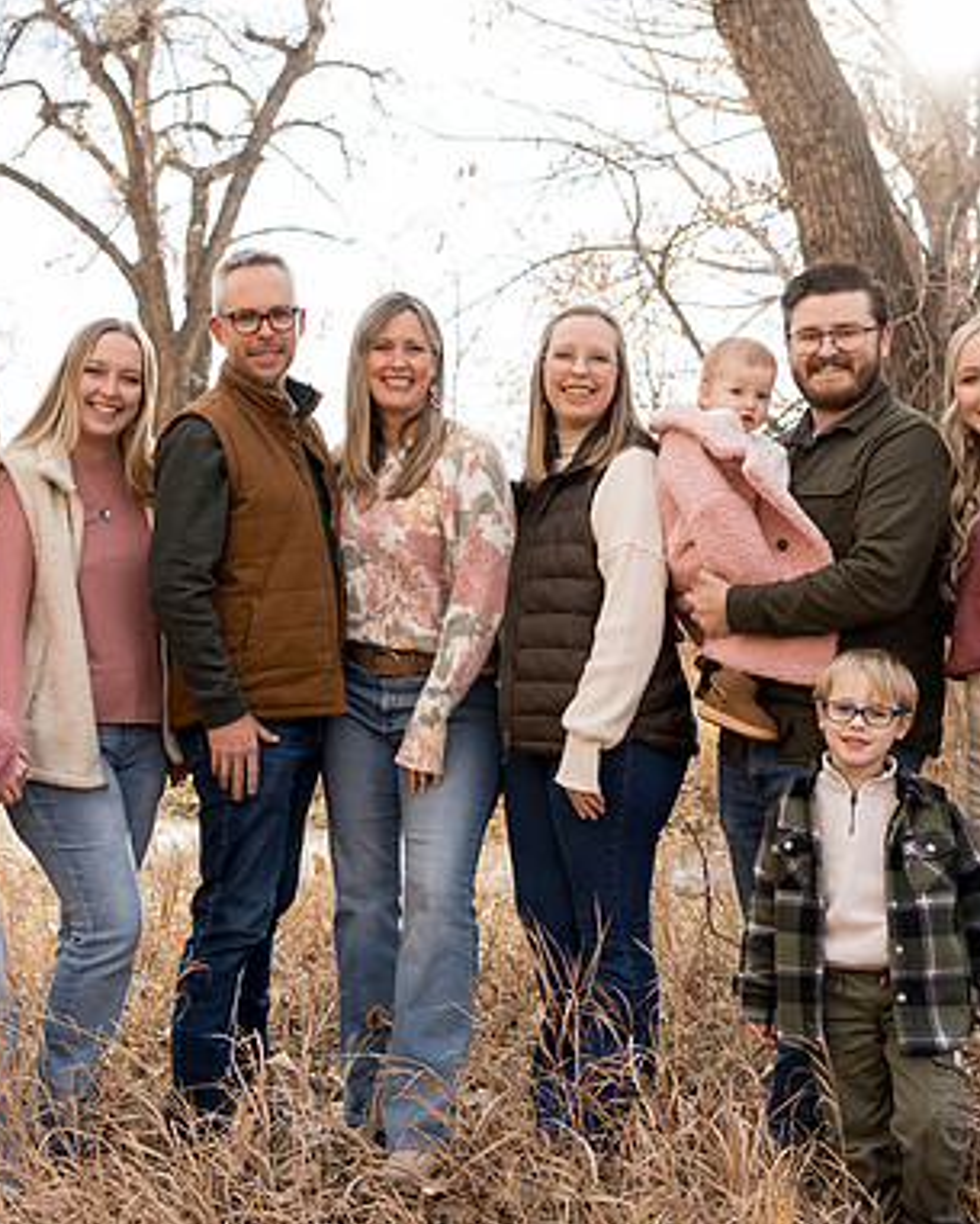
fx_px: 1812
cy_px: 618
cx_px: 321
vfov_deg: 37.3
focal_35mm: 50
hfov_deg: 30.0
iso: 200
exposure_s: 1/200
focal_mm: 35
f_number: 3.5
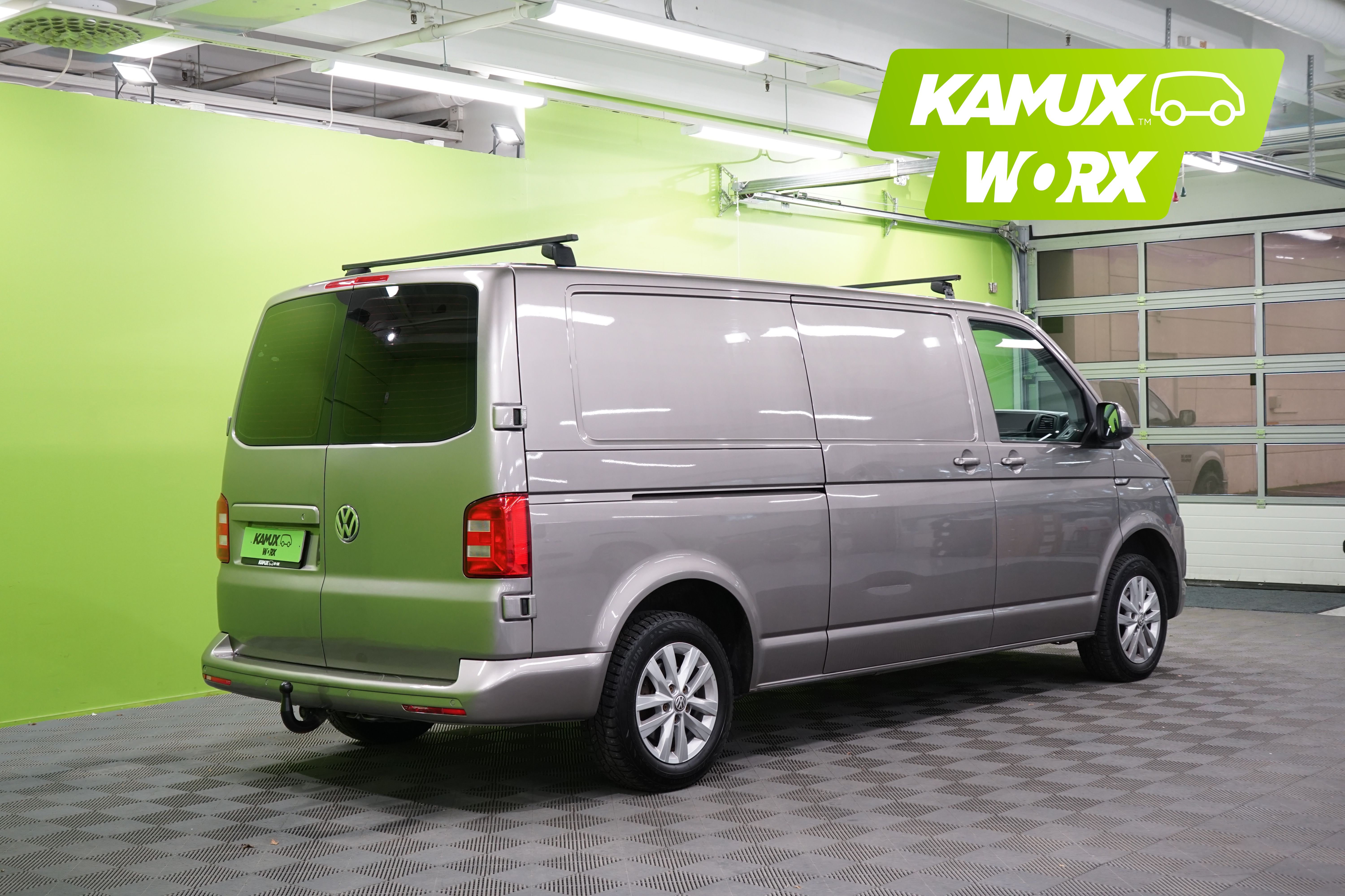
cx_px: 672
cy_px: 448
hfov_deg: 43.6
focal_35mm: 45
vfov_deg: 29.9
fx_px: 1681
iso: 800
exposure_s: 1/50
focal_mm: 45
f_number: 5.6
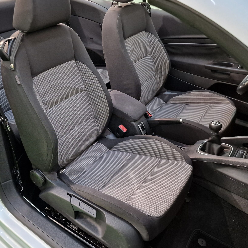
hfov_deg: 49.9
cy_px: 124
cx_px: 77
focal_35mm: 32
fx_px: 259
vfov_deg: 51.1
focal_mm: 6.4
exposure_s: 1/50
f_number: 1.8
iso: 250
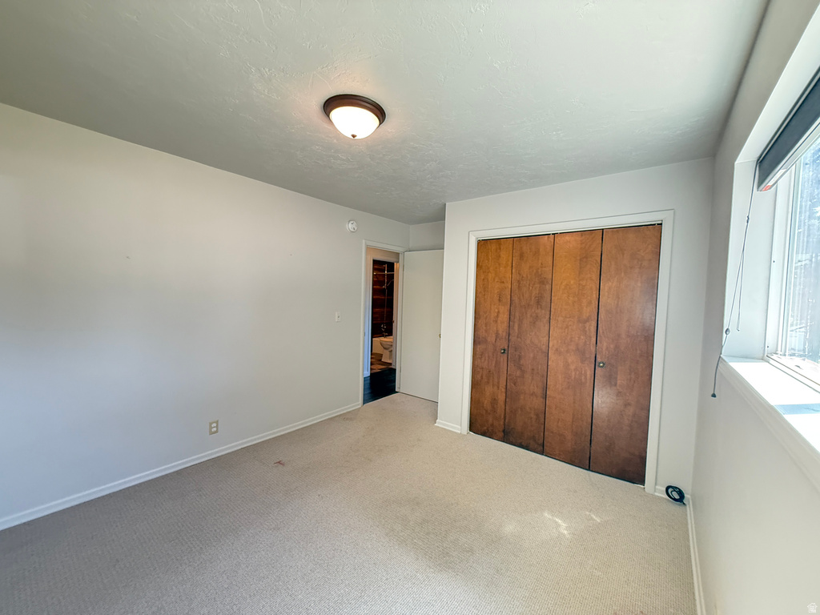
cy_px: 308
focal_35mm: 14
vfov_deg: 85.7
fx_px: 332
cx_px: 410
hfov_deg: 102.1
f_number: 2.2
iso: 500
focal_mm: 2.22
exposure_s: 1/60
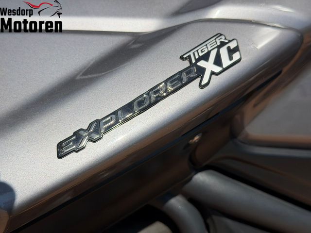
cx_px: 156
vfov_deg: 30.3
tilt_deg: -23.7
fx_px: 431
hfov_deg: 39.7
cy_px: 116
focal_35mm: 48
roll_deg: -3.1
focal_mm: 6.76
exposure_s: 1/7874
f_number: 1.78
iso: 64
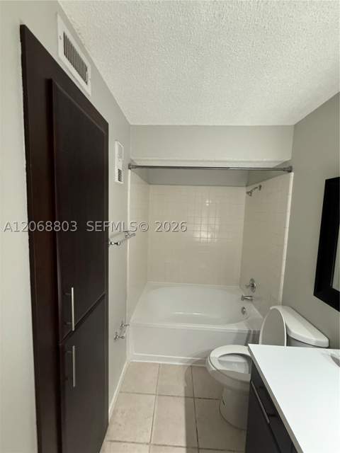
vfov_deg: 102.1
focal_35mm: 14
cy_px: 226
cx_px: 170
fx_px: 183
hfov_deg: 85.7
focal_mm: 2.22
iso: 250
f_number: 2.2
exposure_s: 1/60
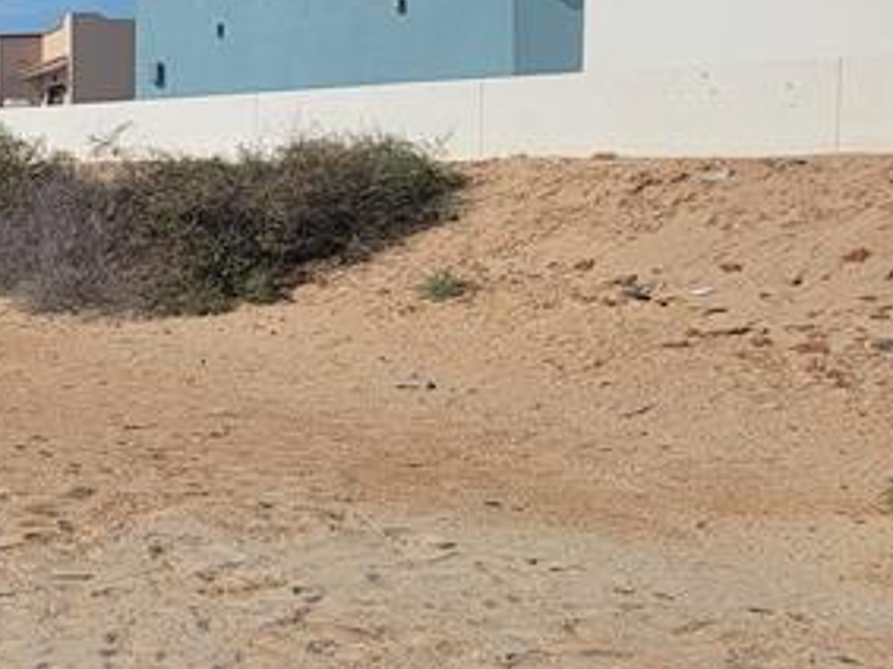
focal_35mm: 47
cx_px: -297
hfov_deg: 30.7
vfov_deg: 30.7
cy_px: 234
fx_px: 1212
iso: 50
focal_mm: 2.2
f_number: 2.2
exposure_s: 1/3455
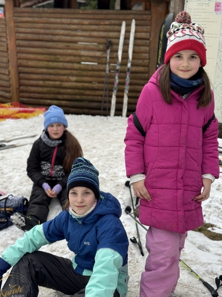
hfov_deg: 28.0
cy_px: 151
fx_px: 445
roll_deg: -1.7
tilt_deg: -15.4
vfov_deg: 36.8
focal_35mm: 52
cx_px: 113
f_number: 1.78
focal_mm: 6.86
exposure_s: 1/549
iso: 64
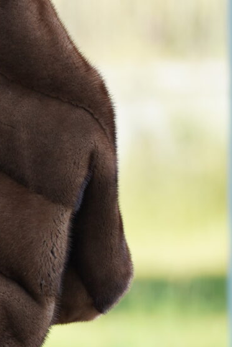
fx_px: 6723
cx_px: -274
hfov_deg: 2.0
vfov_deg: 3.0
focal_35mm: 696
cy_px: 303
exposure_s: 1/250
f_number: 2.8
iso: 200
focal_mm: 152
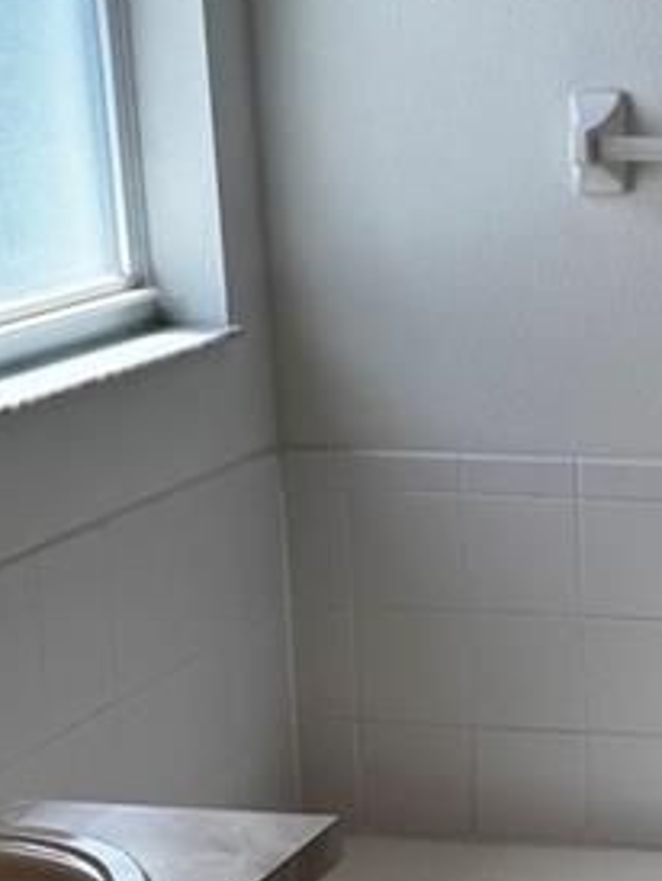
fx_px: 2673
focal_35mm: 105
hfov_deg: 13.6
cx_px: 874
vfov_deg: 18.6
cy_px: 595
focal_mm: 6.76
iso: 80
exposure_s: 1/402
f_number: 1.78
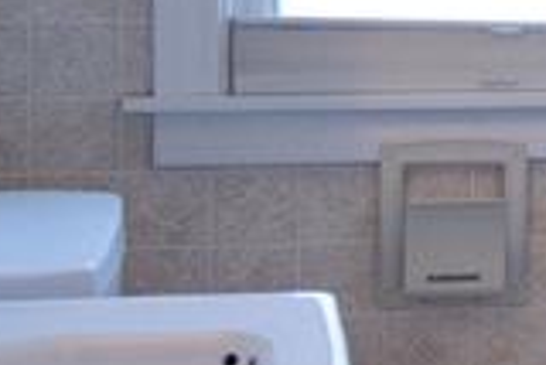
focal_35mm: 96
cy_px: 0
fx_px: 1457
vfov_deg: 14.1
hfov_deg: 21.1
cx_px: 382
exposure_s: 1/160
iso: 800
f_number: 3.5
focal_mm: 10
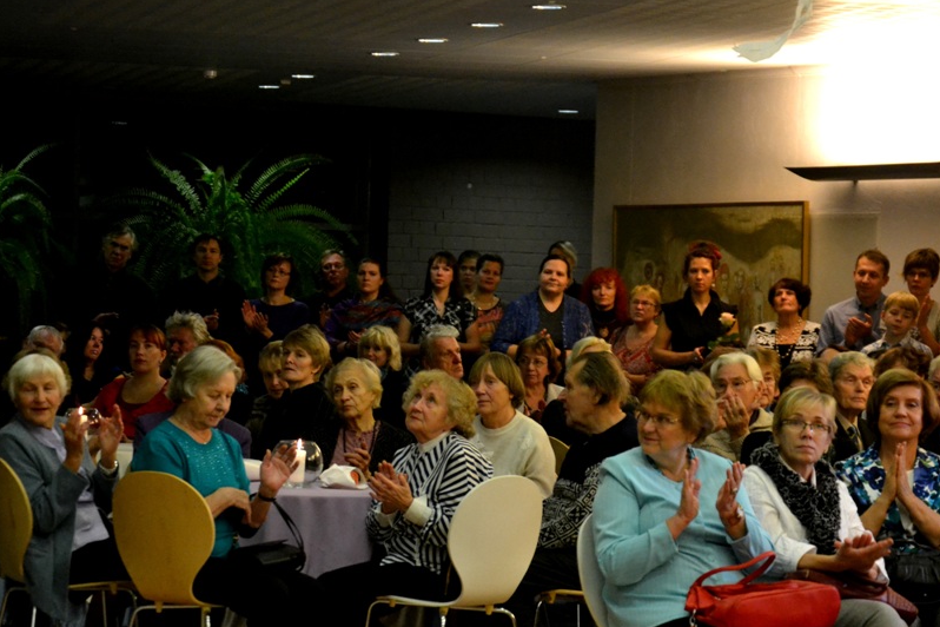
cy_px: 334
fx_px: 3316
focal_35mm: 127
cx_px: 485
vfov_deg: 10.8
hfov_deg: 16.1
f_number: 4.2
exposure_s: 1/125
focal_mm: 66
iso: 2500
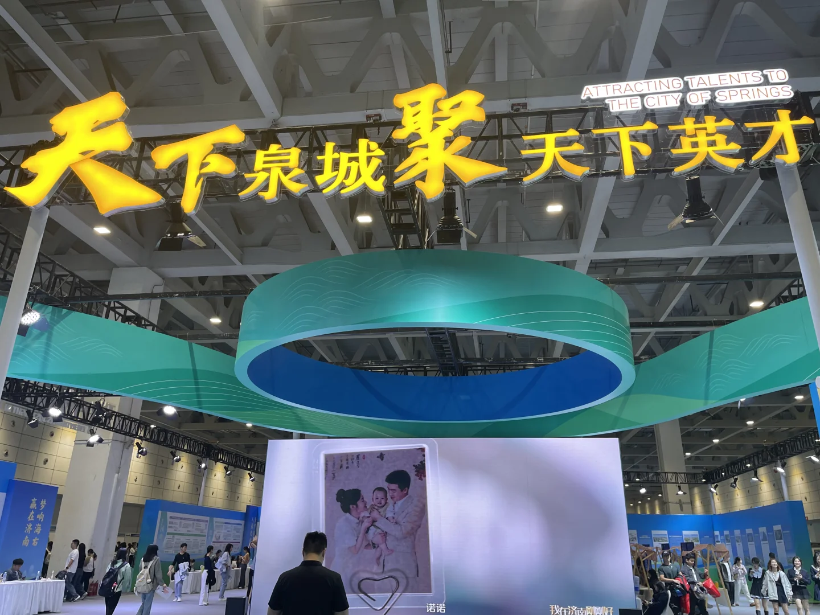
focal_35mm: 25
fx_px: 592
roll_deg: -1.5
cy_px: 308
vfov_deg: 54.9
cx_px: 410
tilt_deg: +20.4
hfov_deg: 69.4
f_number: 1.6
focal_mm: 5.1
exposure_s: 1/100
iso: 80
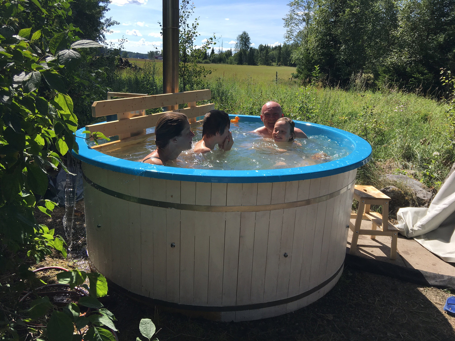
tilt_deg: -15.5
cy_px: 170
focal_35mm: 29
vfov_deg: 48.2
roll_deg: -2.2
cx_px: 228
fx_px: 381
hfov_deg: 61.7
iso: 25
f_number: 2.2
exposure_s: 1/1166
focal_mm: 4.15
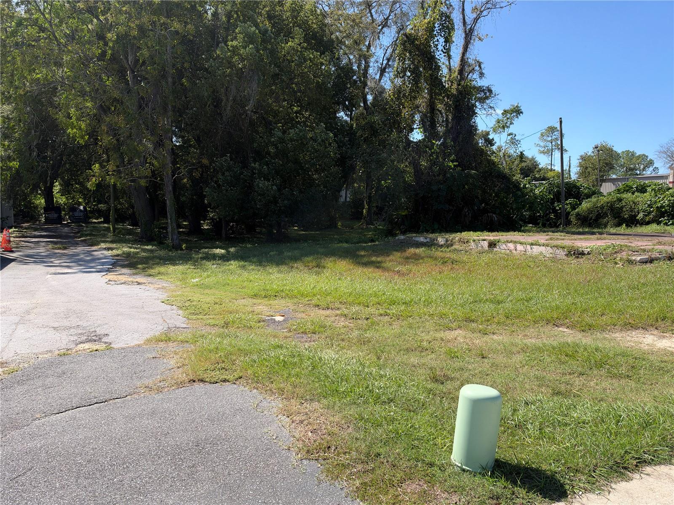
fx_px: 467
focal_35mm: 24
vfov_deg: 56.8
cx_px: 337
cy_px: 252
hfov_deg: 71.6
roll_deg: -0.4
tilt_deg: -3.2
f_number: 1.8
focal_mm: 6.93
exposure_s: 1/2865
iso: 80
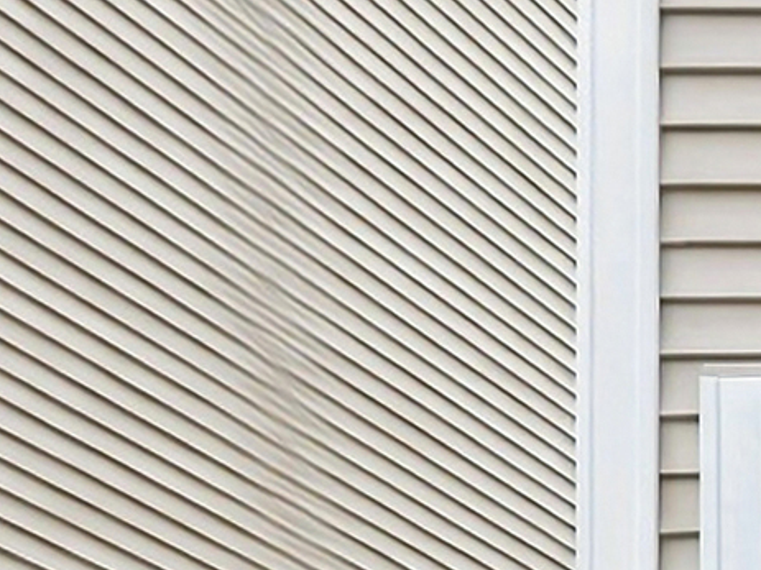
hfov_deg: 10.6
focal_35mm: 137
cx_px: 2209
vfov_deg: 9.8
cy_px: 1273
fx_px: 3015
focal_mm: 21.5
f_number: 5.6
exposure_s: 1/200
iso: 250
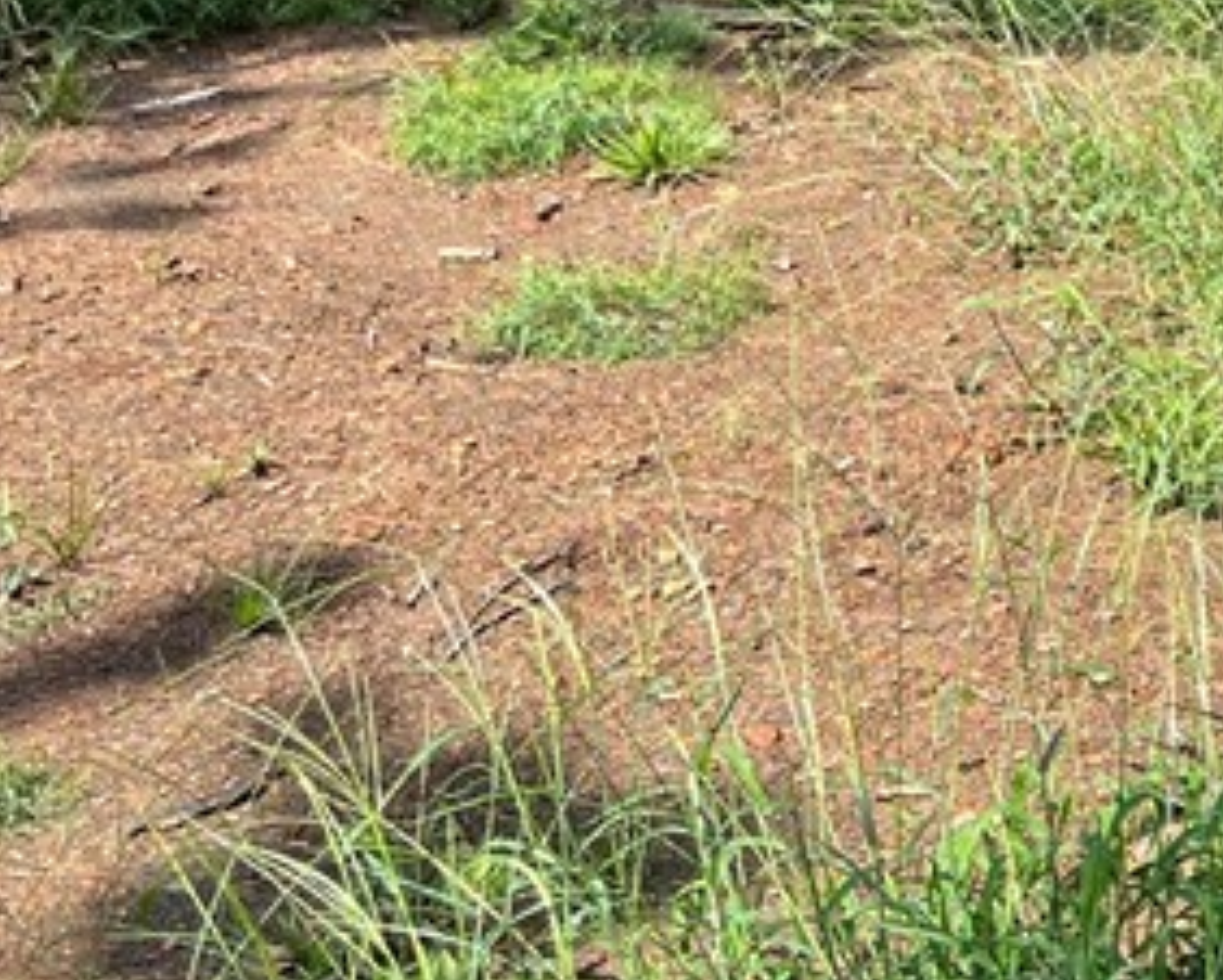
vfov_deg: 15.5
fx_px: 3332
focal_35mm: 92
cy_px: -447
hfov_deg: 19.8
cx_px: 1379
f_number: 1.6
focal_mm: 5.1
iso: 50
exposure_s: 1/1140
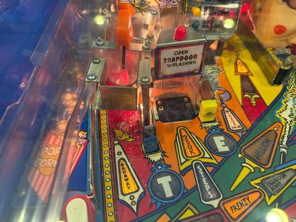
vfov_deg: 56.8
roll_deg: +0.9
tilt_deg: -38.9
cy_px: 111
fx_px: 205
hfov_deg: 71.6
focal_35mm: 24
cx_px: 148
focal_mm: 6.76
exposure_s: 1/60
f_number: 1.78
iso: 250
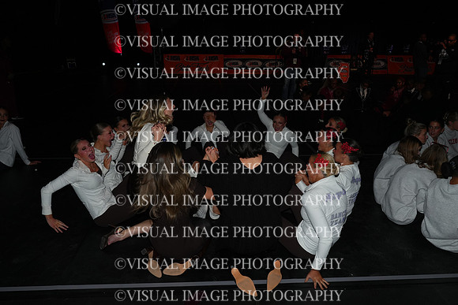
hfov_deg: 60.3
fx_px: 394
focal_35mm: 31
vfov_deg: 42.3
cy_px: 152
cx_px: 229
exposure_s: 1/250
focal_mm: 31
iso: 1250
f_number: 8
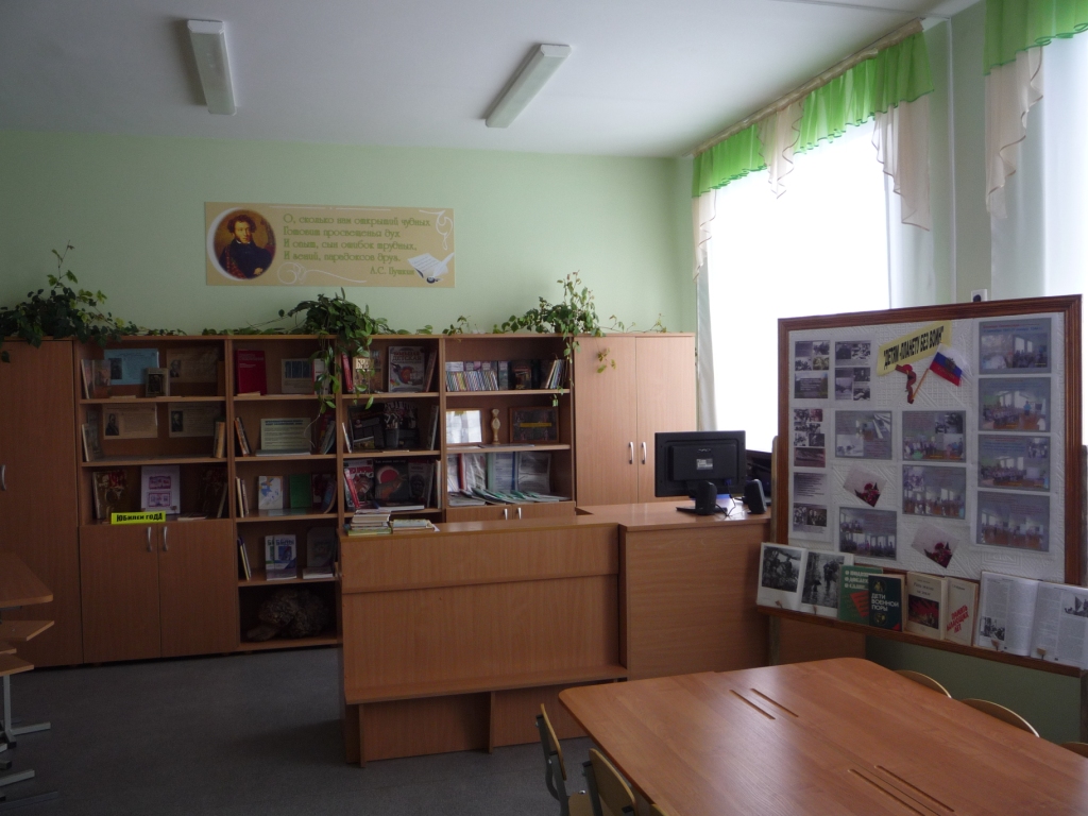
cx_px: 544
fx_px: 943
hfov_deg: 60.0
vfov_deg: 46.8
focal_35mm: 30
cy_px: 408
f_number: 3.3
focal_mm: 5.2
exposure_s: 1/60
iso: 100
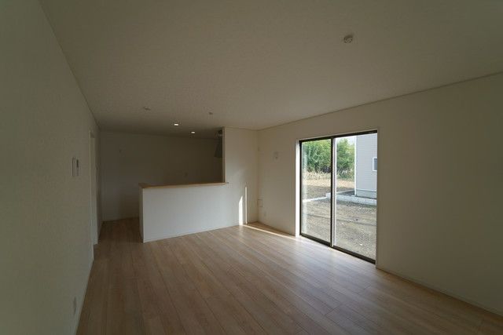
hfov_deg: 104.2
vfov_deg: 81.2
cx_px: 252
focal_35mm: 14
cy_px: 168
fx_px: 196
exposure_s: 1/160
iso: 100
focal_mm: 14
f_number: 4.5
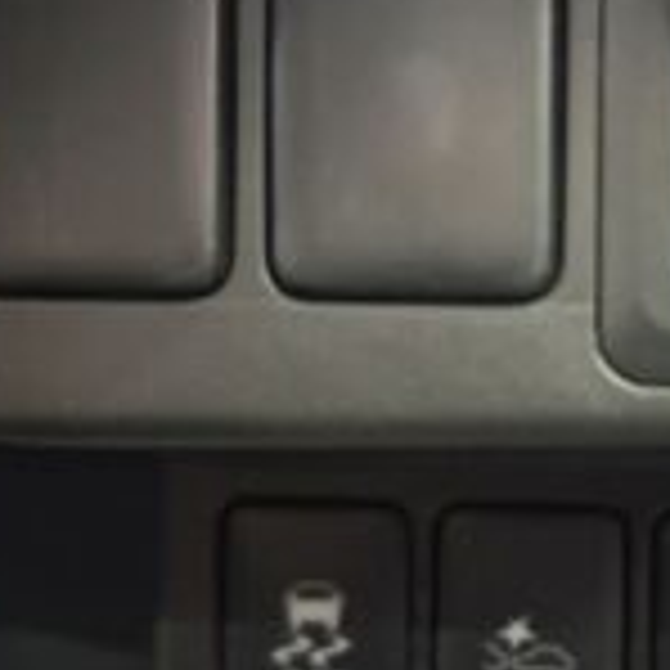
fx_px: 1182
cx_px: 580
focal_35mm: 54
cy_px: 344
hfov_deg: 30.5
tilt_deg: -10.6
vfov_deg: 31.6
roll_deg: +1.2
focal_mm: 5.96
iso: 6400
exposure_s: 1/17
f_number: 1.6
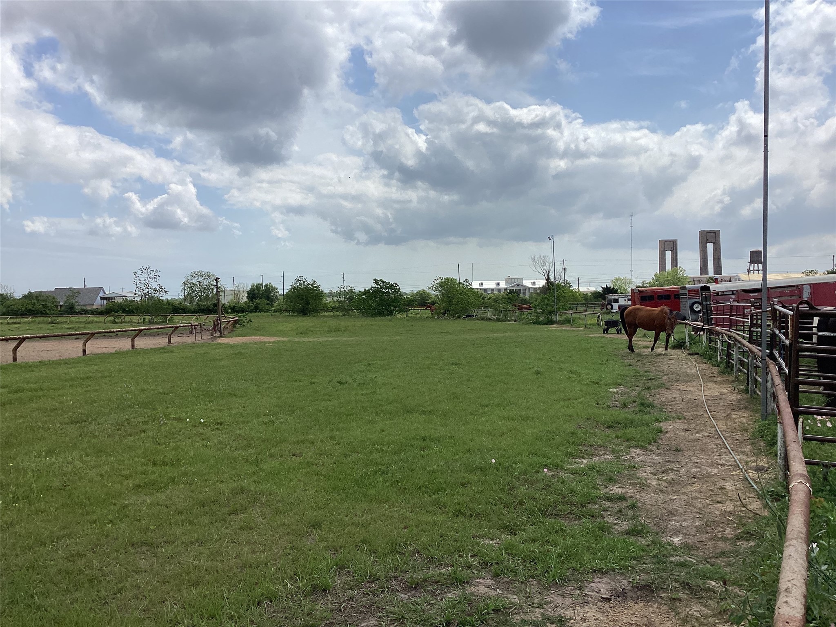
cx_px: 418
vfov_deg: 45.4
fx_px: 749
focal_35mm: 31
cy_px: 314
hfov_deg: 58.4
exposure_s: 1/2717
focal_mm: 3.3
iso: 25
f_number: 2.4
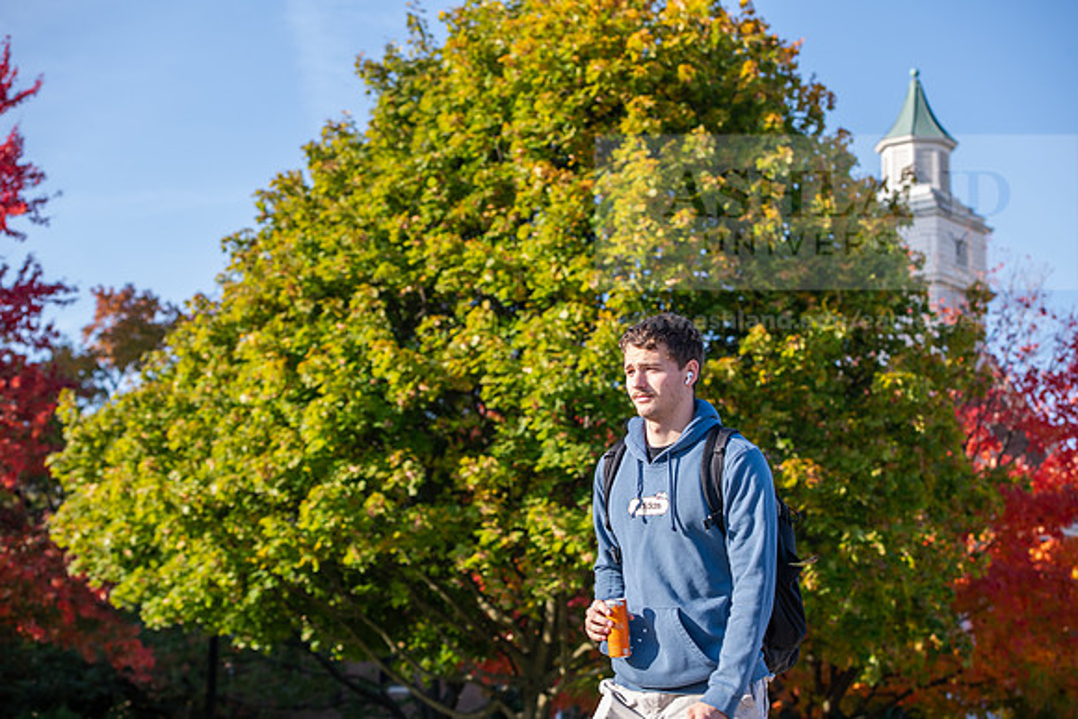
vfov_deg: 19.5
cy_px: 360
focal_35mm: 70
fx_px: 2097
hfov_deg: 28.8
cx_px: 539
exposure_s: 1/320
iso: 160
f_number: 5
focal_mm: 70
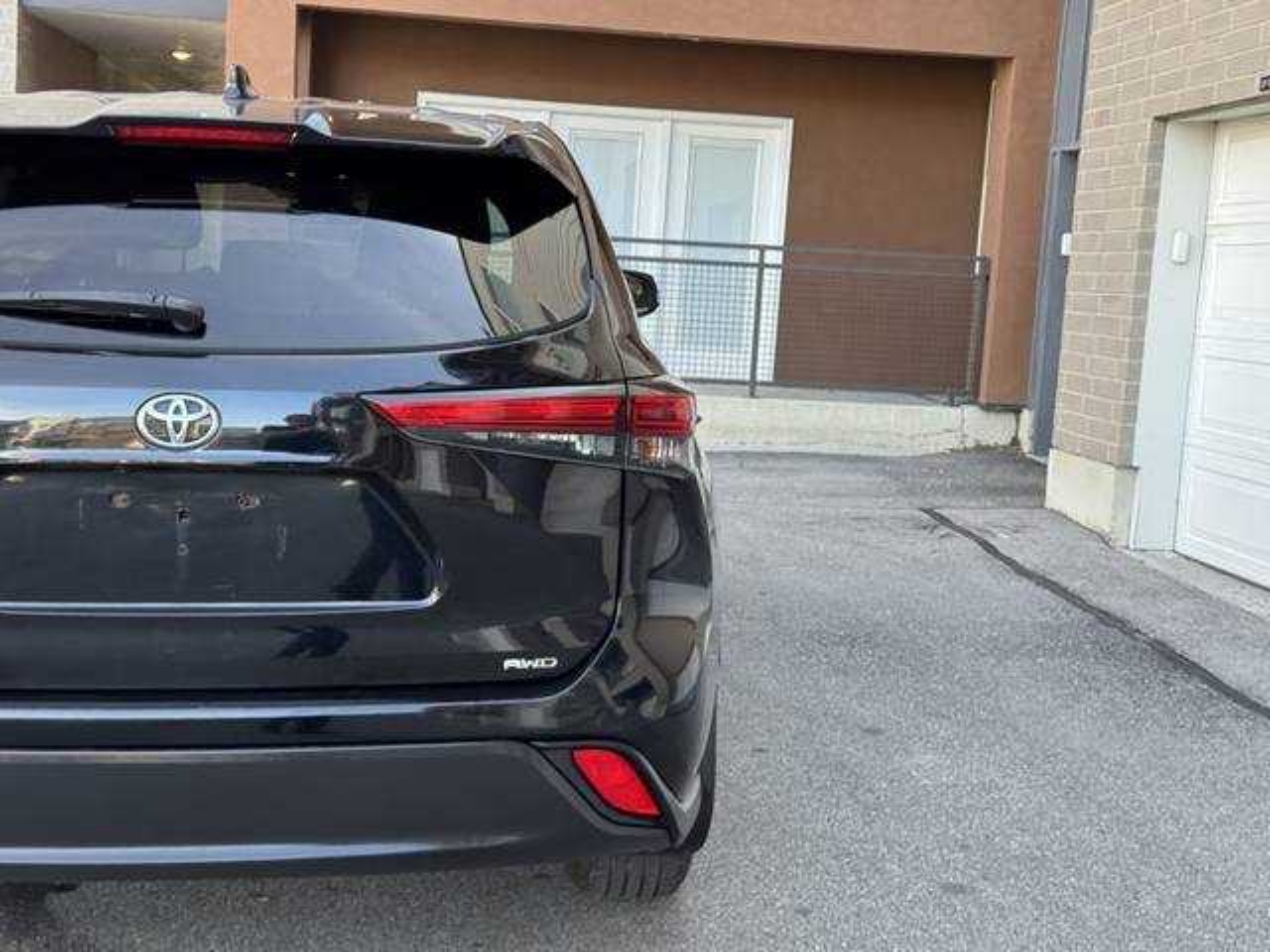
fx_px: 1761
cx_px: 635
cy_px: 476
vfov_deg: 30.3
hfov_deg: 39.7
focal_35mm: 48
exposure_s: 1/160
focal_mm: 6.76
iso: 100
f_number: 1.78
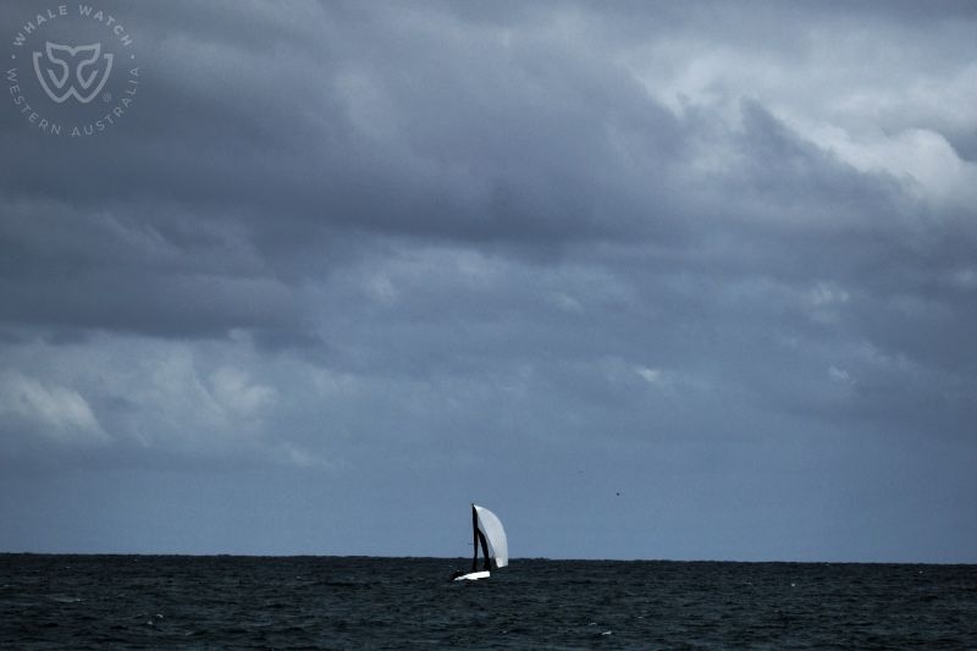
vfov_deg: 9.5
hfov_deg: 14.2
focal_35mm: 145
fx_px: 3934
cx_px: 488
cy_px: 326
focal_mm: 145
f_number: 5
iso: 640
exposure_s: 1/8000
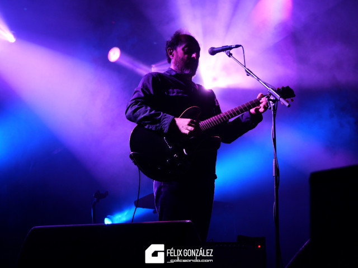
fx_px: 931
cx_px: 179
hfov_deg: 21.8
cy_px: 134
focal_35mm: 90
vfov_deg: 16.4
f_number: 4.2
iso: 1000
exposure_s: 1/100
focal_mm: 45
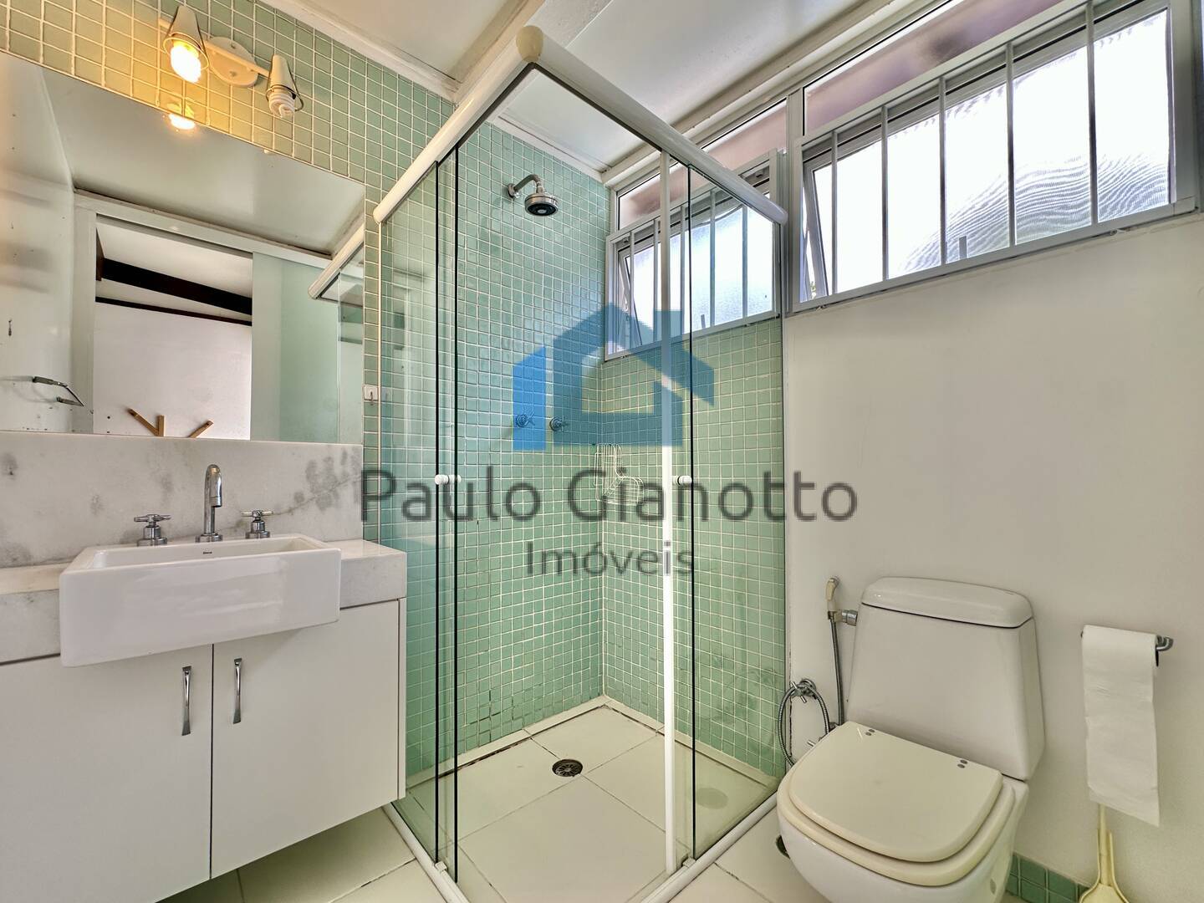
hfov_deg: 102.1
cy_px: 452
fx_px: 487
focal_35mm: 14
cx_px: 602
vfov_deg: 85.7
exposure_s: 1/120
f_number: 2.2
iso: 80
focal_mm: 2.22
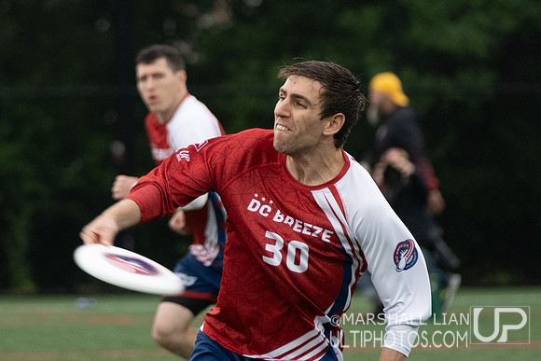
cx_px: 175
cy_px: 159
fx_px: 7439
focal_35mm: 495
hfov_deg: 4.2
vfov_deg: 2.8
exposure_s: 1/1000
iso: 640
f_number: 2.8
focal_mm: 140
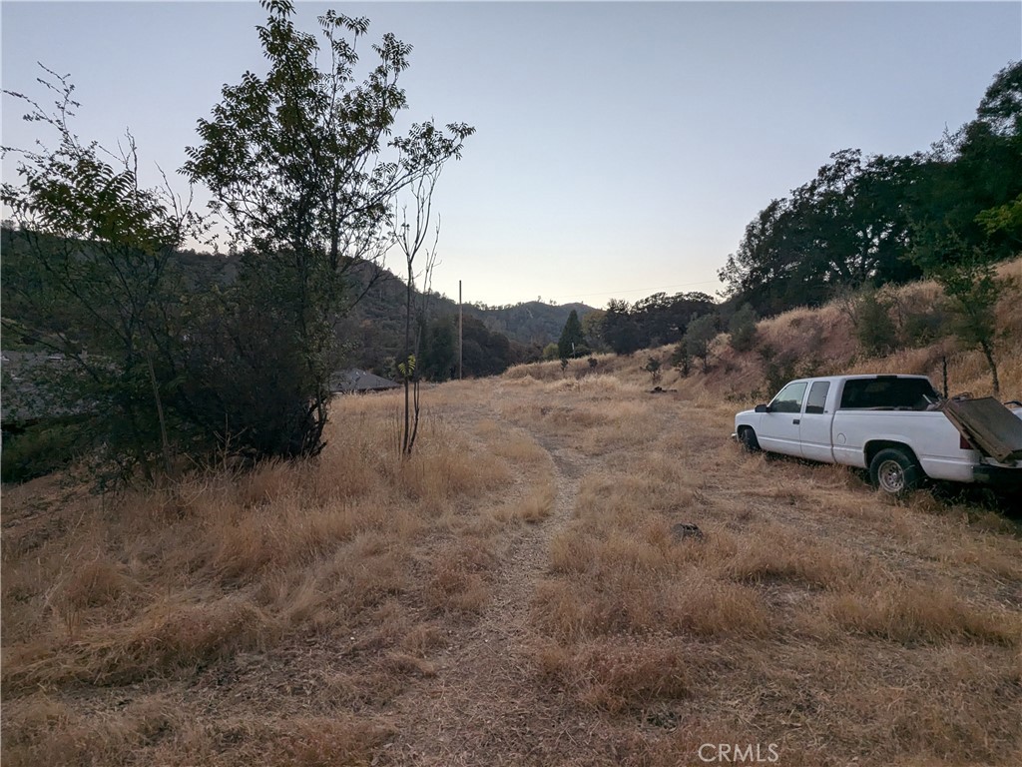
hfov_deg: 94.5
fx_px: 472
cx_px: 511
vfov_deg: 78.1
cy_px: 384
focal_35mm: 16
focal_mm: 2.22
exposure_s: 1/96.3
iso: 59
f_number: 2.2
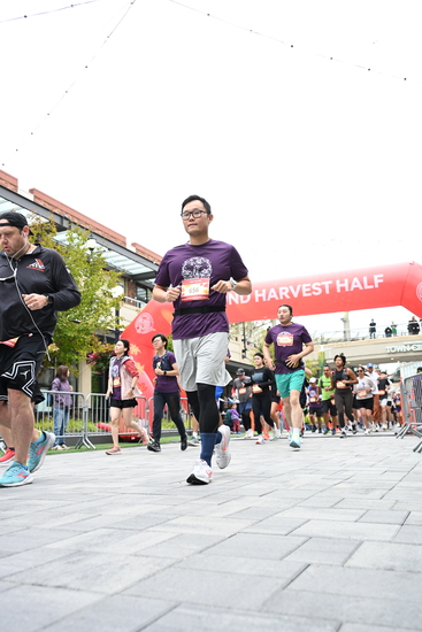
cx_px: 211
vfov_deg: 60.3
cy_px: 316
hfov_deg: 42.3
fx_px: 545
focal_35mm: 31
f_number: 4
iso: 2000
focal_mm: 31
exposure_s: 1/640
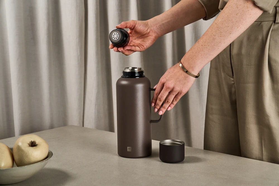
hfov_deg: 28.8
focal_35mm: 70
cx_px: 140
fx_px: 543
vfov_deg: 19.5
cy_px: 93
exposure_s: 1/30
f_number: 8
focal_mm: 70
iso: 1000
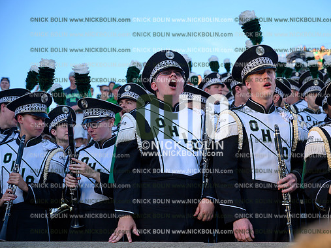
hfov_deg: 25.3
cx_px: 182
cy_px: 125
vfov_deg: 19.1
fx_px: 736
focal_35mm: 77
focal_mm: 70
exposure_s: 1/400
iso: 100
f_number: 4
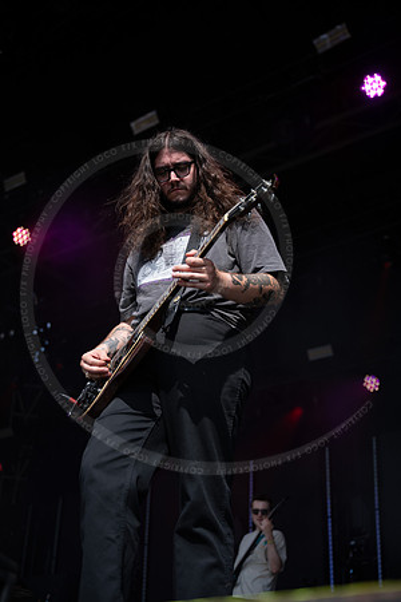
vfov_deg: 37.5
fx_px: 885
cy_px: 301
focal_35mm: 53
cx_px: 200
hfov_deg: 25.5
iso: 100
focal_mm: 53
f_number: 2.8
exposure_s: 1/2000
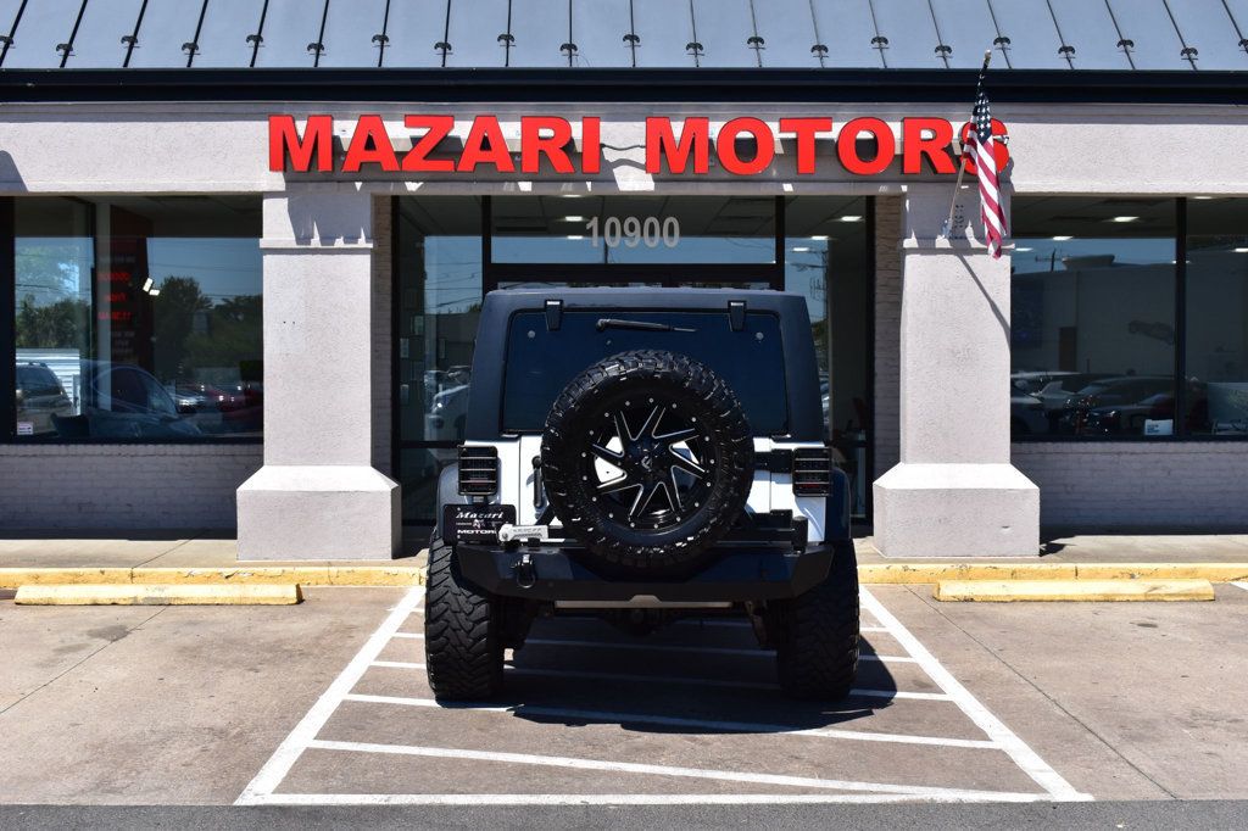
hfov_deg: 41.1
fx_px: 1663
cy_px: 416
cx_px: 624
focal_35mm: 48
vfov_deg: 28.1
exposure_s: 1/500
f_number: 11
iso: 360
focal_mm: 32
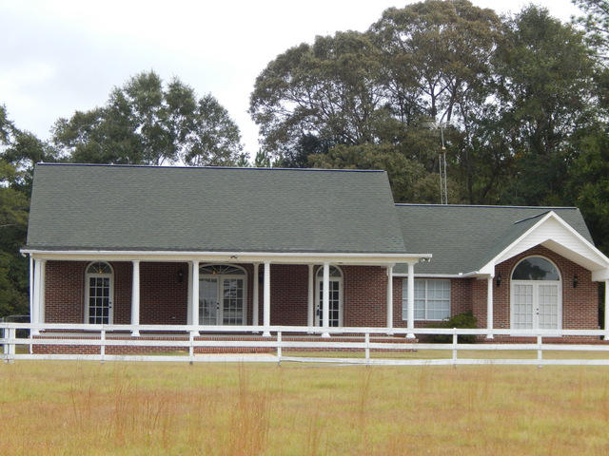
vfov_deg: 14.2
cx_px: 304
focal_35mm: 104
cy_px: 228
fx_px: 1830
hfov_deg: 18.9
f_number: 4.5
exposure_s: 1/250
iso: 200
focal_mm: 18.7
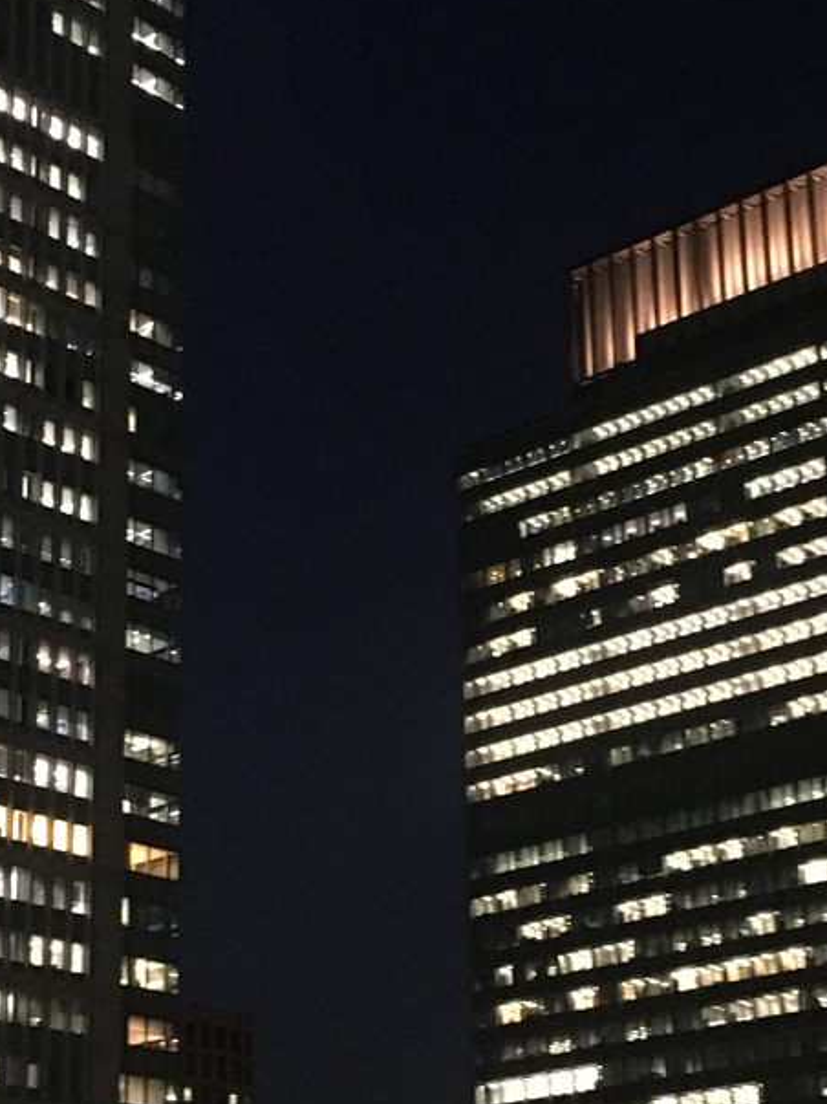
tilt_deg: +17.7
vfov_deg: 25.2
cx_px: 490
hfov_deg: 19.1
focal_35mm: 77
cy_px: 734
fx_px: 2454
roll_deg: +0.7
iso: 250
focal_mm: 4.15
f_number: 2.2
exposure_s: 1/15
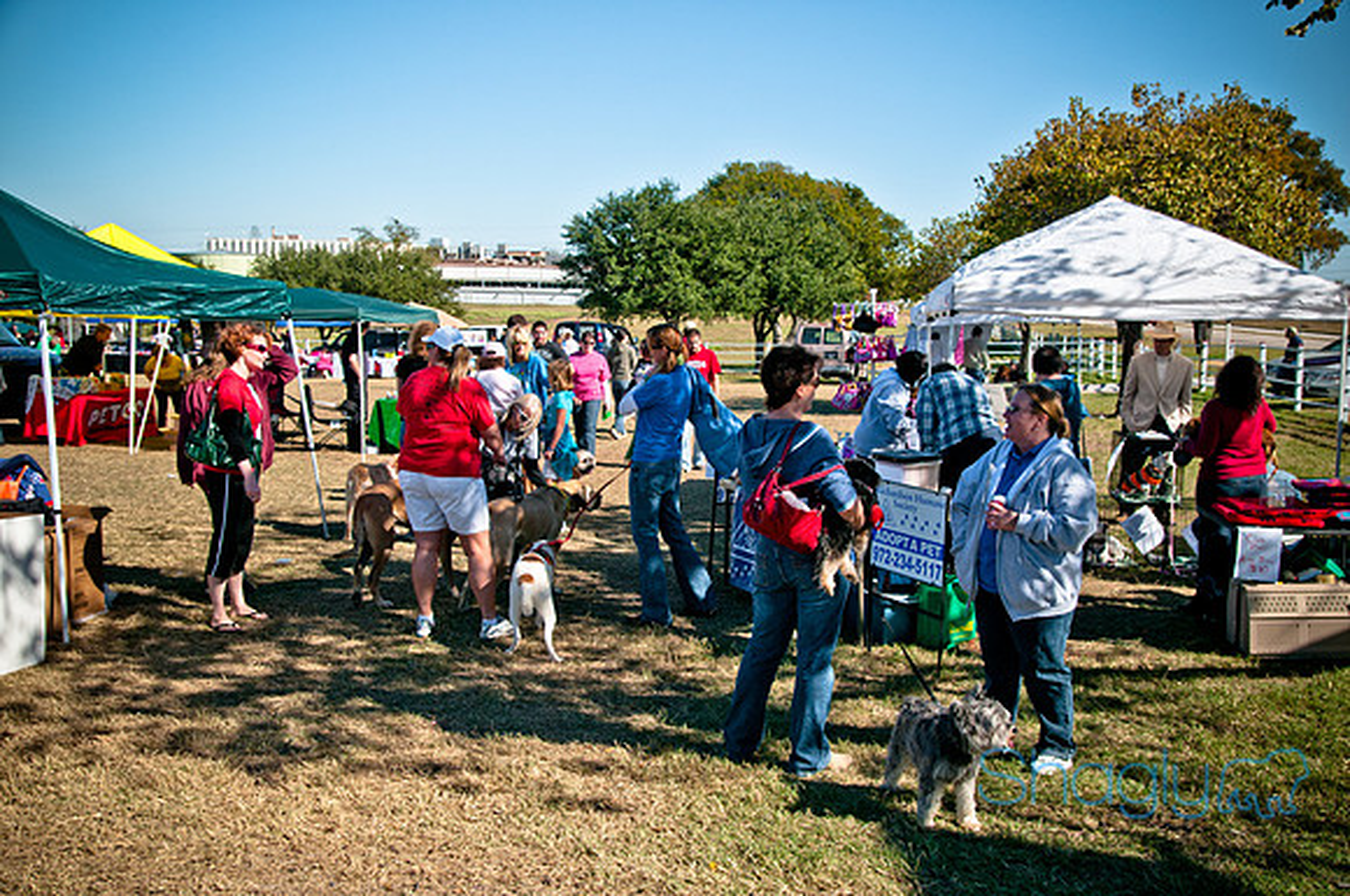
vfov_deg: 36.8
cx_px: 675
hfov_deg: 53.2
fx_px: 1348
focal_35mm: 36
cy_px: 448
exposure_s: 1/1250
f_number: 5
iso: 200
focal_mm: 24
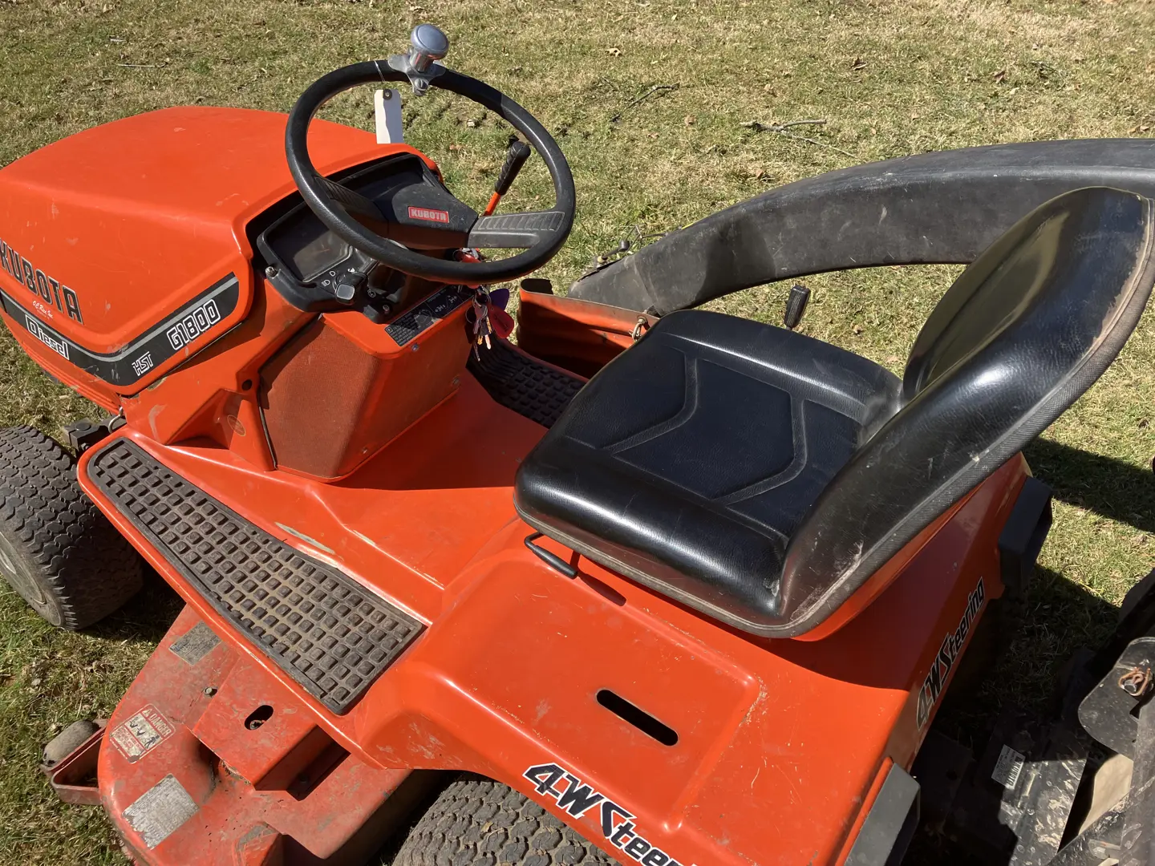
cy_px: 433
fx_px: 934
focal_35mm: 28
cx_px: 578
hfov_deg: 63.4
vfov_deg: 49.7
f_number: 1.8
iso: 32
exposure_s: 1/1156
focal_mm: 3.99
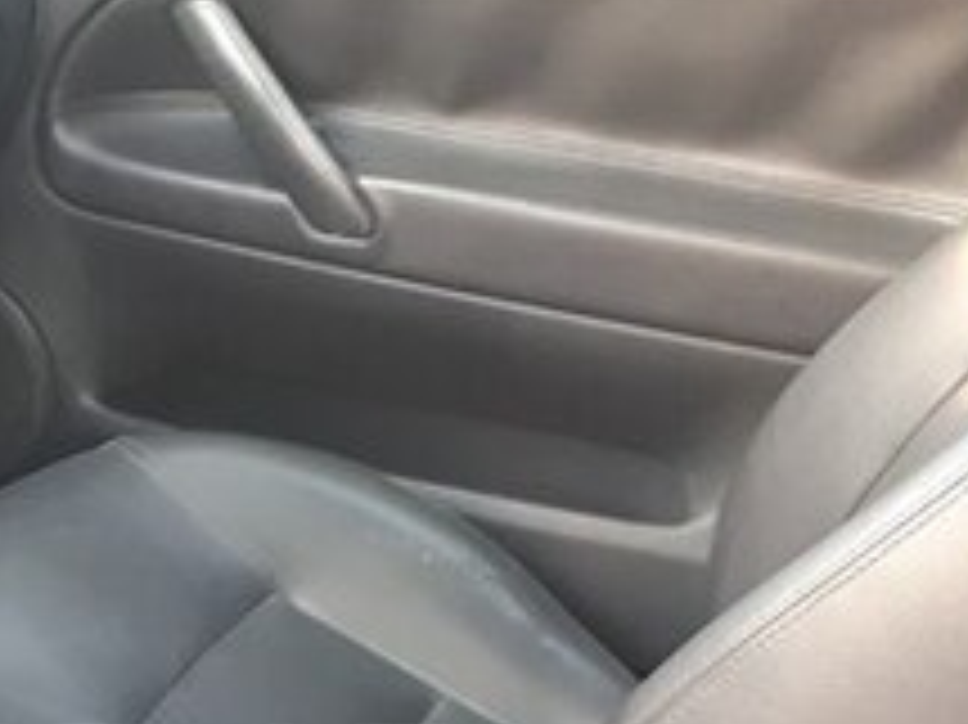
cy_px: 794
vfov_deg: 17.2
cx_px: -5
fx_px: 2320
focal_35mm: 83
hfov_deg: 22.6
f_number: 1.9
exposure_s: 1/17
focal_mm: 3.6
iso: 200
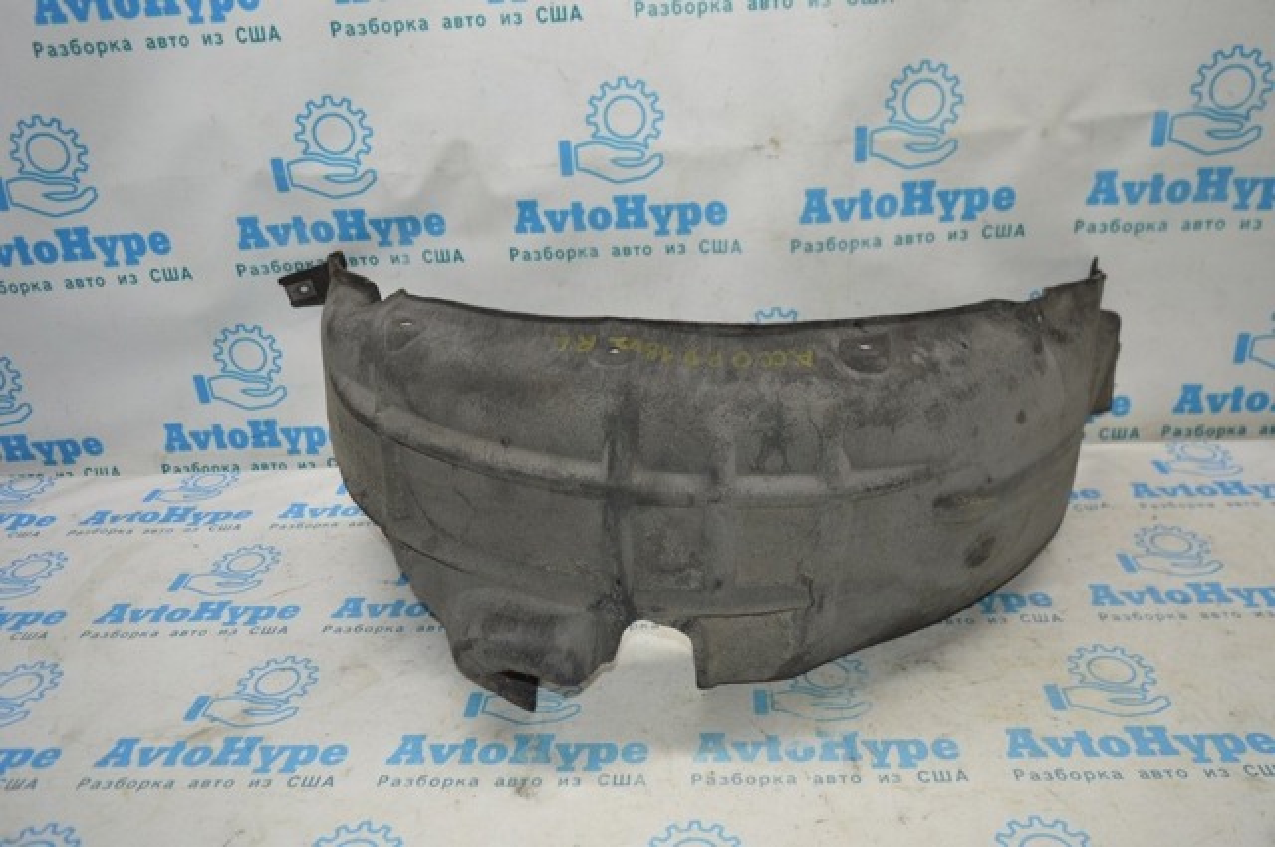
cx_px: 638
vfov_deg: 43.5
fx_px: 1061
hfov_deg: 62.0
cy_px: 424
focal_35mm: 30
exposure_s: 1/80
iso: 400
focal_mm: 20
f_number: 4
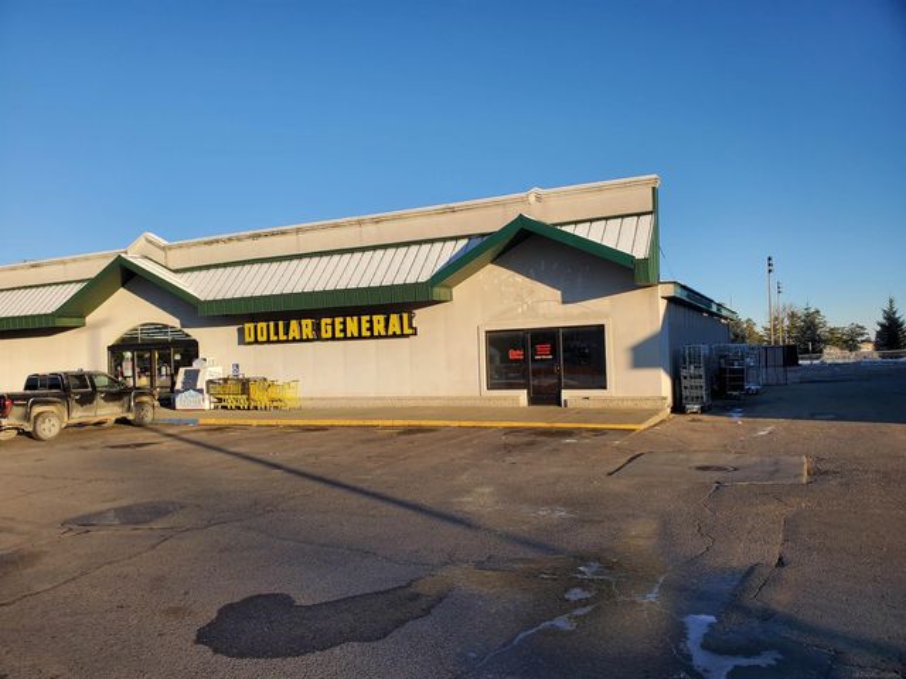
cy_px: 340
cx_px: 453
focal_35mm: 26
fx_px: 680
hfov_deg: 67.3
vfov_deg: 53.1
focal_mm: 4.3
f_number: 2.4
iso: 50
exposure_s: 1/1154
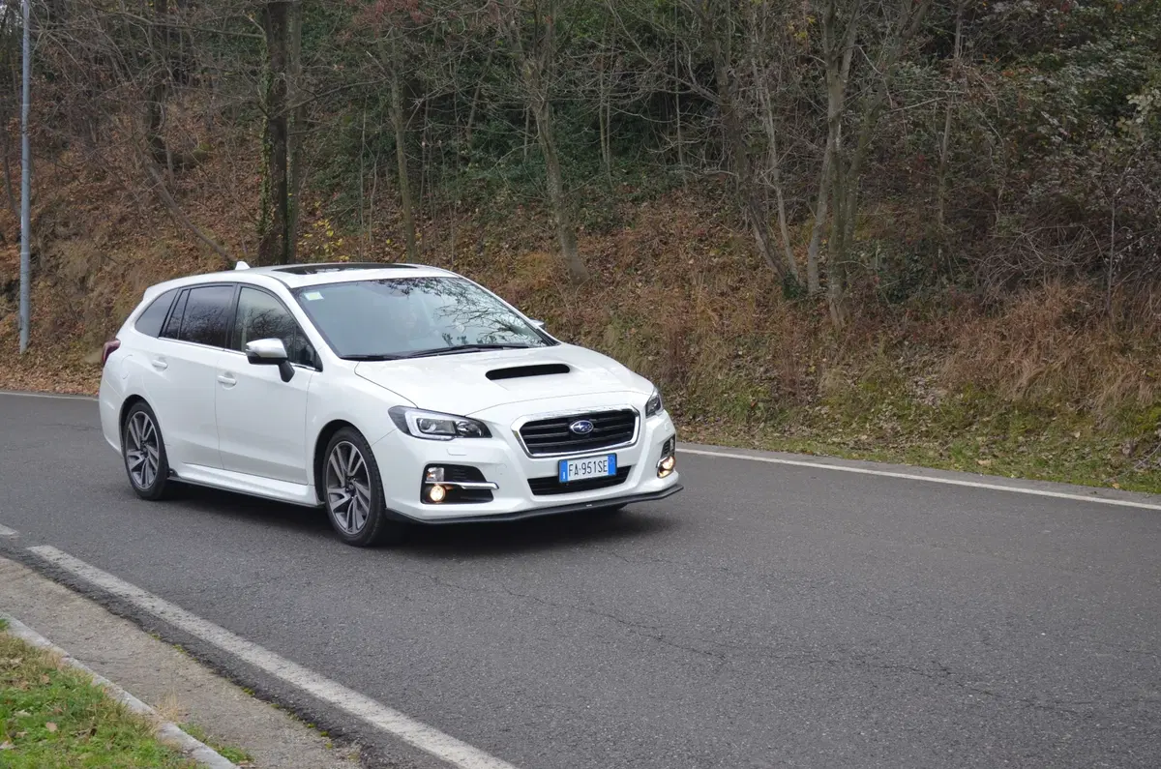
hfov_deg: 33.5
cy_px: 384
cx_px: 580
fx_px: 1931
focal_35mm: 60
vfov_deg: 22.5
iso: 800
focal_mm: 40
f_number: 5.3
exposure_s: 1/500
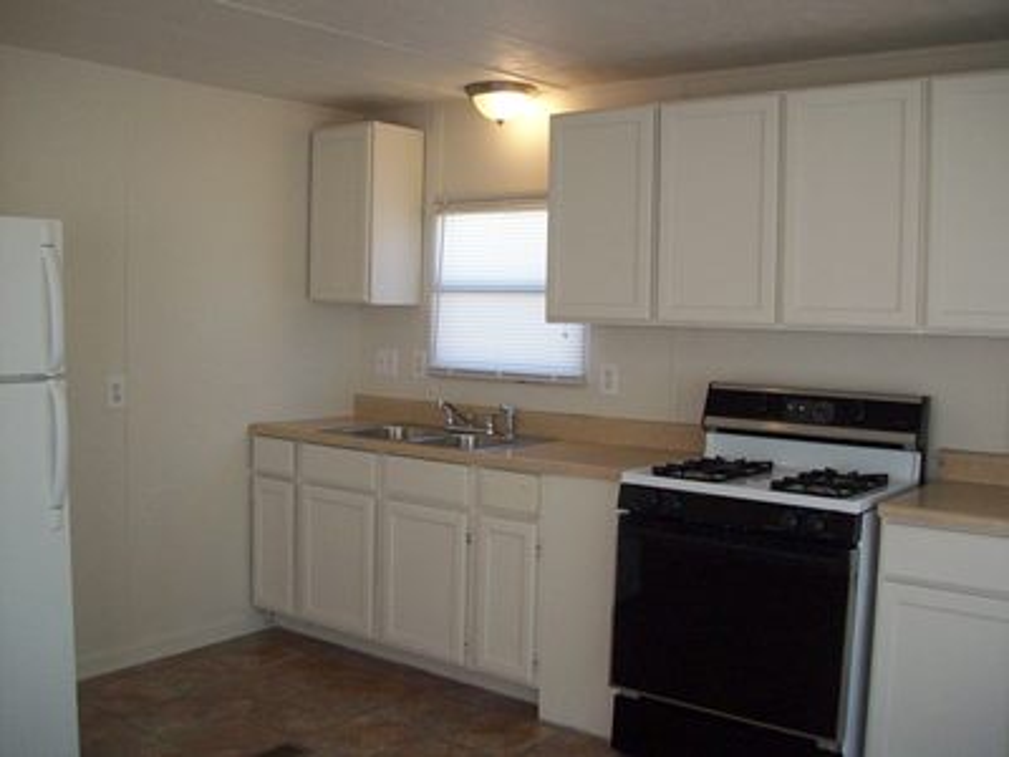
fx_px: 1049
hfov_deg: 51.4
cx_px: 504
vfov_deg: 39.7
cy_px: 378
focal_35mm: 36
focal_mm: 6
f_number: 2.7
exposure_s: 1/128
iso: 167
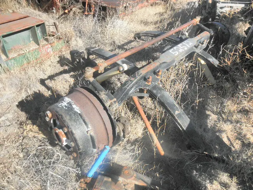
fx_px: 205
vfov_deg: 49.7
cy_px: 95
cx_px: 126
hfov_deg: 63.4
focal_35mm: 28
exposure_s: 1/80
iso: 64
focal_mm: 5
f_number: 8.5
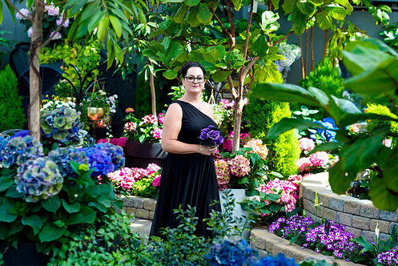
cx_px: 223
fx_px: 852
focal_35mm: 77
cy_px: 133
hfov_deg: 26.3
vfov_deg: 17.7
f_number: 3.2
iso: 640
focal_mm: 66
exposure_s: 1/2500
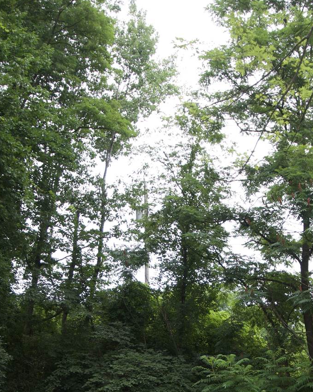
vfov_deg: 29.7
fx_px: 707
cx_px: 193
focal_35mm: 61
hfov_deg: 24.9
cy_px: 350
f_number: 3.5
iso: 125
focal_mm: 24
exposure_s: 1/125
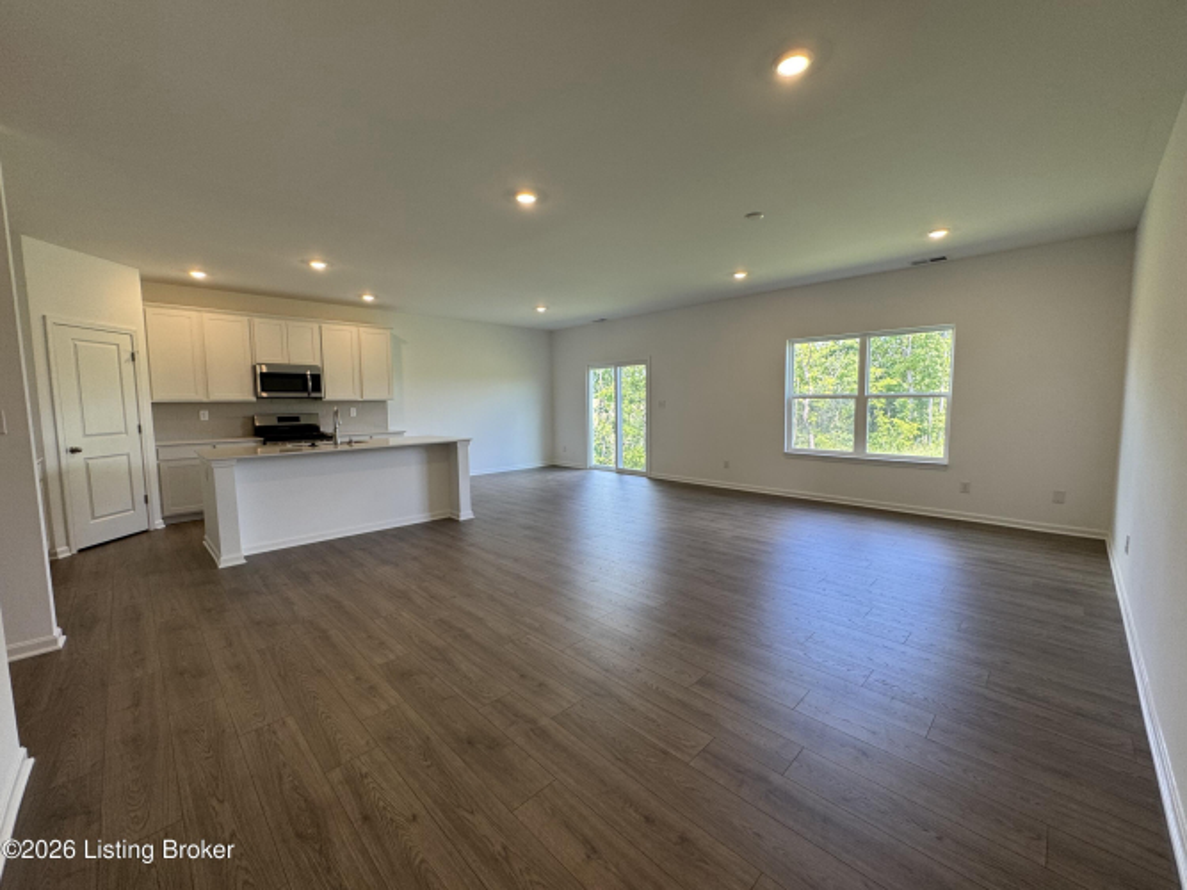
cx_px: 594
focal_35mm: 14
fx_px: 480
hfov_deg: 102.1
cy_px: 445
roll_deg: +0.0
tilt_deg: -5.3
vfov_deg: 85.7
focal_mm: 2.22
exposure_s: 1/120
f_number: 2.2
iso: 80
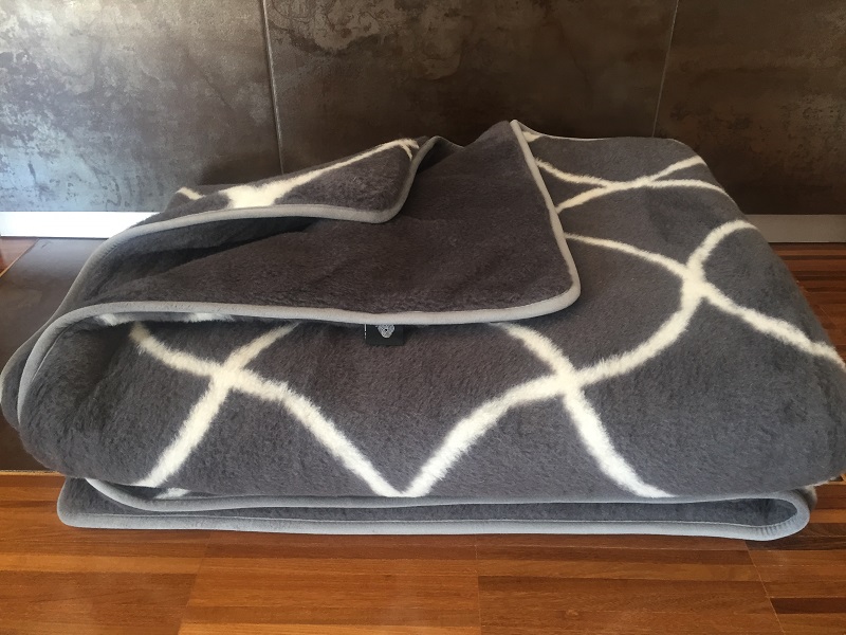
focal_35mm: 29
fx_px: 709
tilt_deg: -32.8
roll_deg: -0.1
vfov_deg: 48.2
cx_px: 423
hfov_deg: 61.7
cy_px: 318
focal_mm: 4.15
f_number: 2.2
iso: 100
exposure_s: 1/33
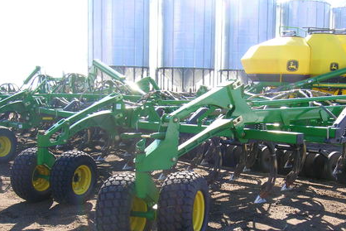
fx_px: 442
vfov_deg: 28.9
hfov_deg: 42.7
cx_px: 194
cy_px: 168
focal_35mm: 46
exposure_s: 1/107
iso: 50
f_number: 4.9
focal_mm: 5.7
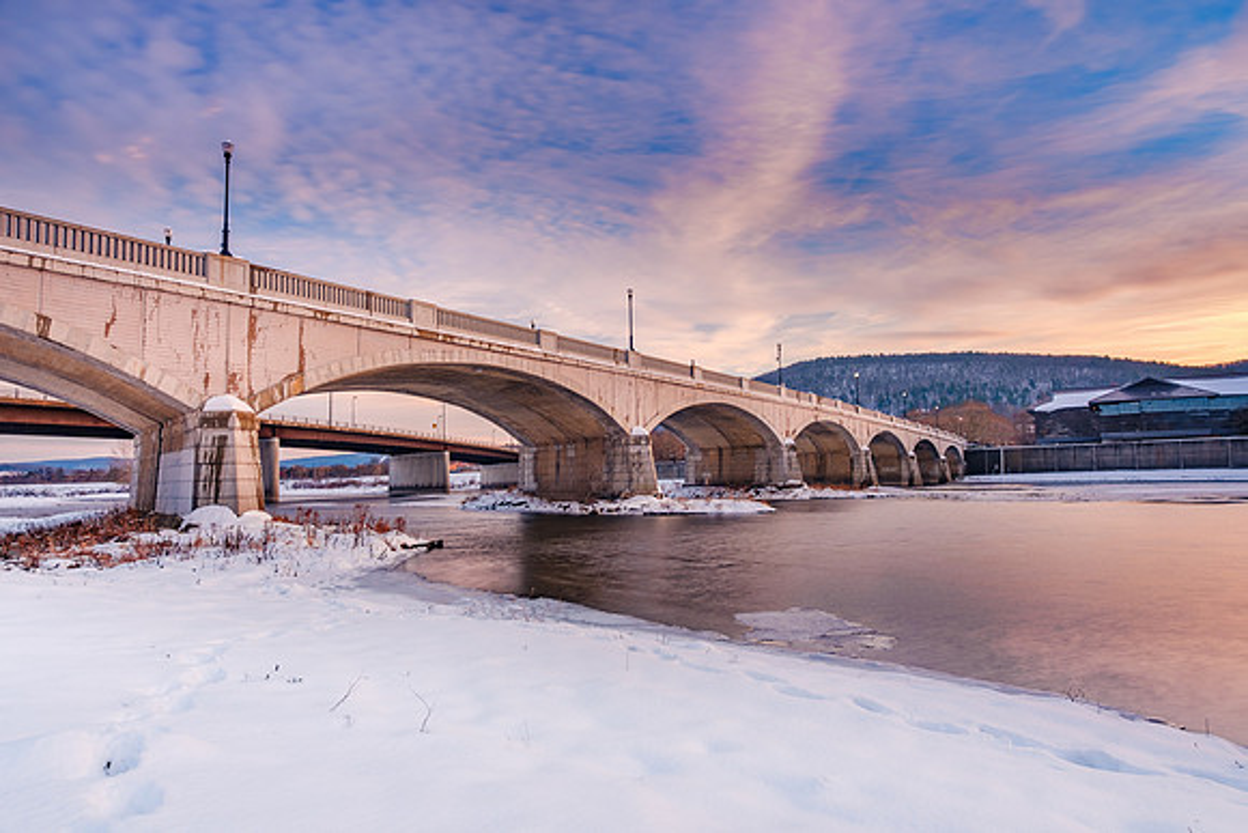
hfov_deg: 78.8
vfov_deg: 57.5
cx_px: 624
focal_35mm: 22
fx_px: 759
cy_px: 416
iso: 160
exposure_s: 6
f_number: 8
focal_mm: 13.8
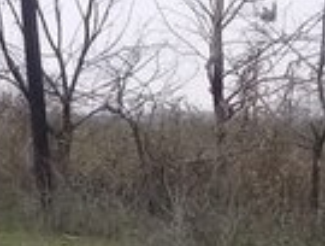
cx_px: -436
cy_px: 385
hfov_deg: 11.1
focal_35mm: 151
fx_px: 1421
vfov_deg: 9.6
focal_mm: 3.3
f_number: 2.2
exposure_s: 1/150
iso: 50
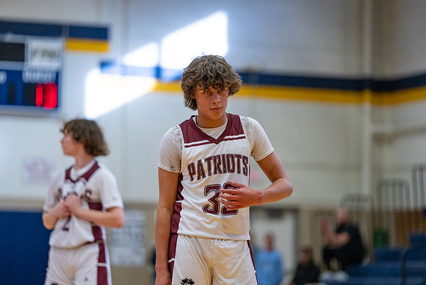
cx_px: 213
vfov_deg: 8.4
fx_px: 1941
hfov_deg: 12.5
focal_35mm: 164
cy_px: 142
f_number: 2.8
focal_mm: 164
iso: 5000
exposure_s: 1/1000
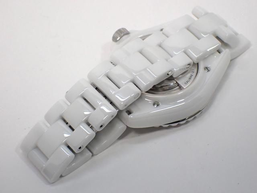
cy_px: 96
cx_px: 128
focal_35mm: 100
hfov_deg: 19.6
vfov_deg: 14.8
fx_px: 742
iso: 400
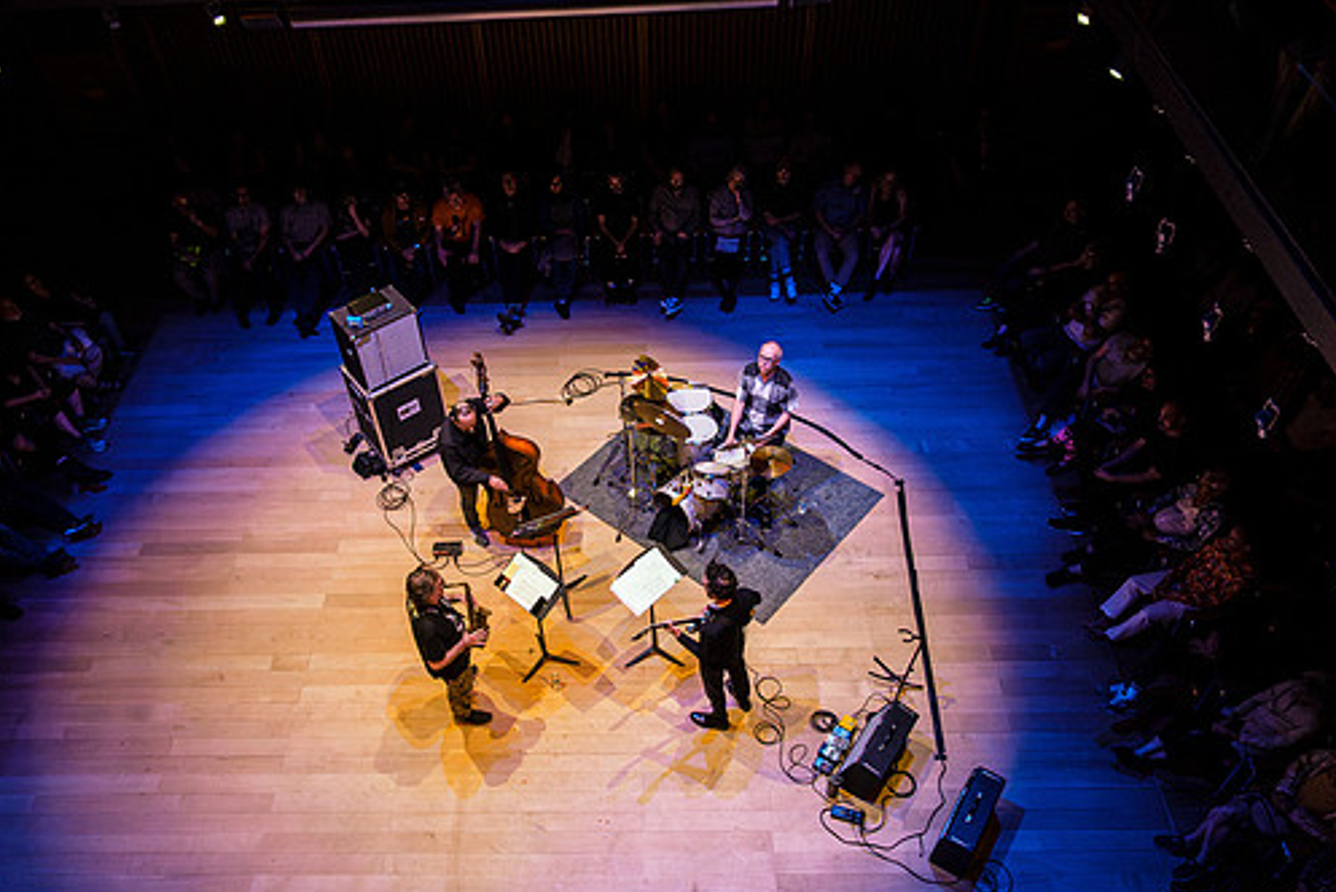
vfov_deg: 46.4
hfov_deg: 65.4
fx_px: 1040
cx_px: 621
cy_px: 477
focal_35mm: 28
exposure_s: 1/320
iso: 2000
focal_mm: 9
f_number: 2.8
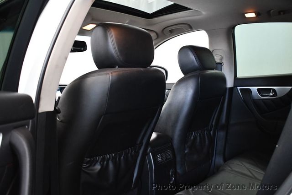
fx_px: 300
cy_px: 98
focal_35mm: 37
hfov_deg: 51.9
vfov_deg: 35.9
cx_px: 146
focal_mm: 25
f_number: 4
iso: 3600
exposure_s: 1/60
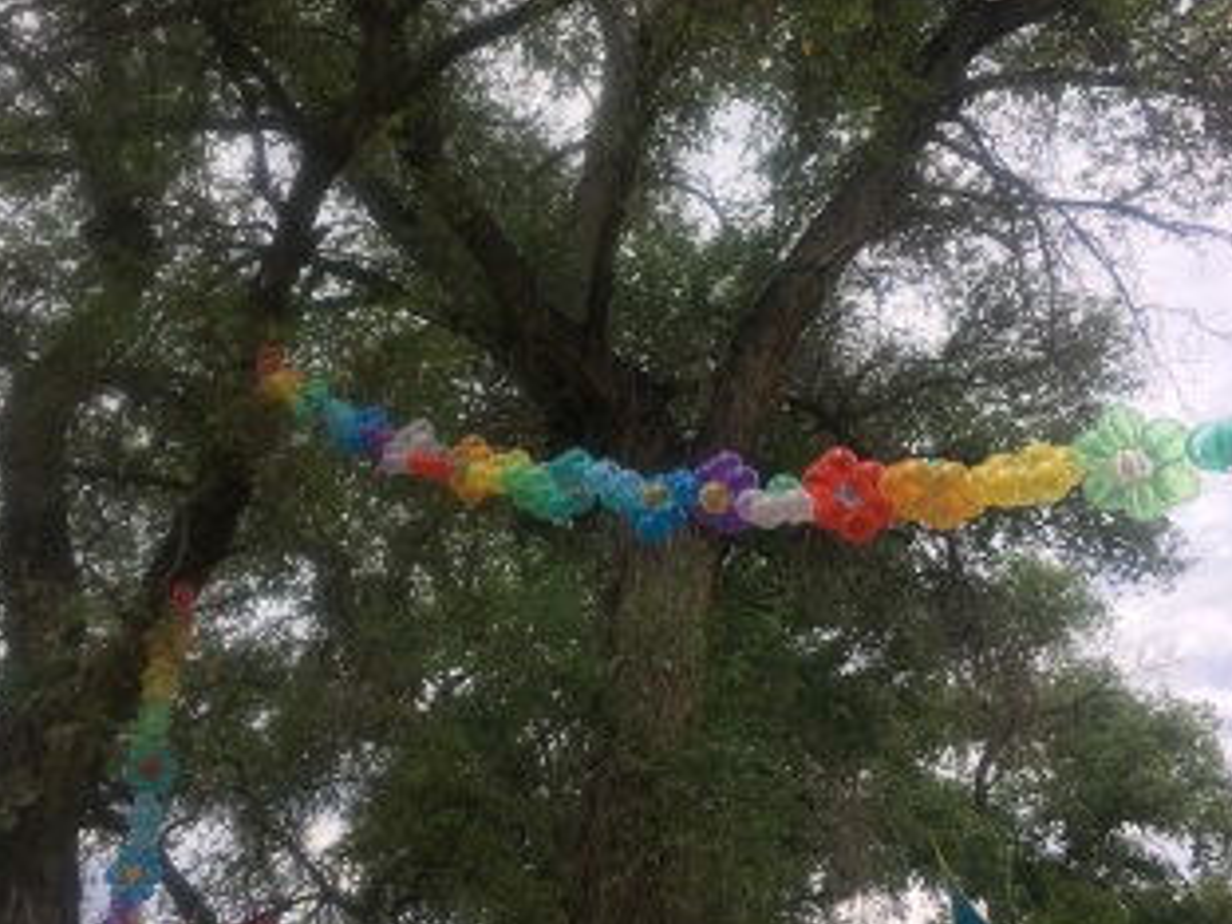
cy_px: 407
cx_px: 577
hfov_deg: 53.9
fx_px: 1210
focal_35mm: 34
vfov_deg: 41.7
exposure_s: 1/549
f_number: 2.2
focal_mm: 4.15
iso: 25
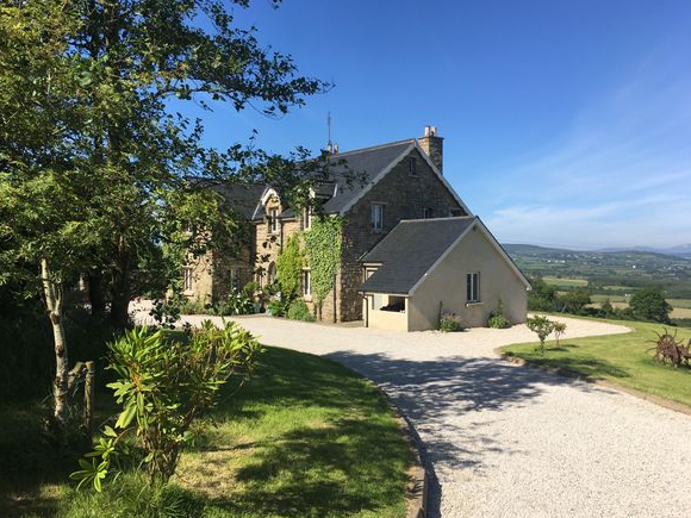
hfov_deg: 60.0
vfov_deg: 46.8
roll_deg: +0.3
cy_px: 263
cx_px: 335
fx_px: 599
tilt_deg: +2.0
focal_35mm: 30
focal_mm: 4.15
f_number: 2.2
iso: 25
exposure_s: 1/1637
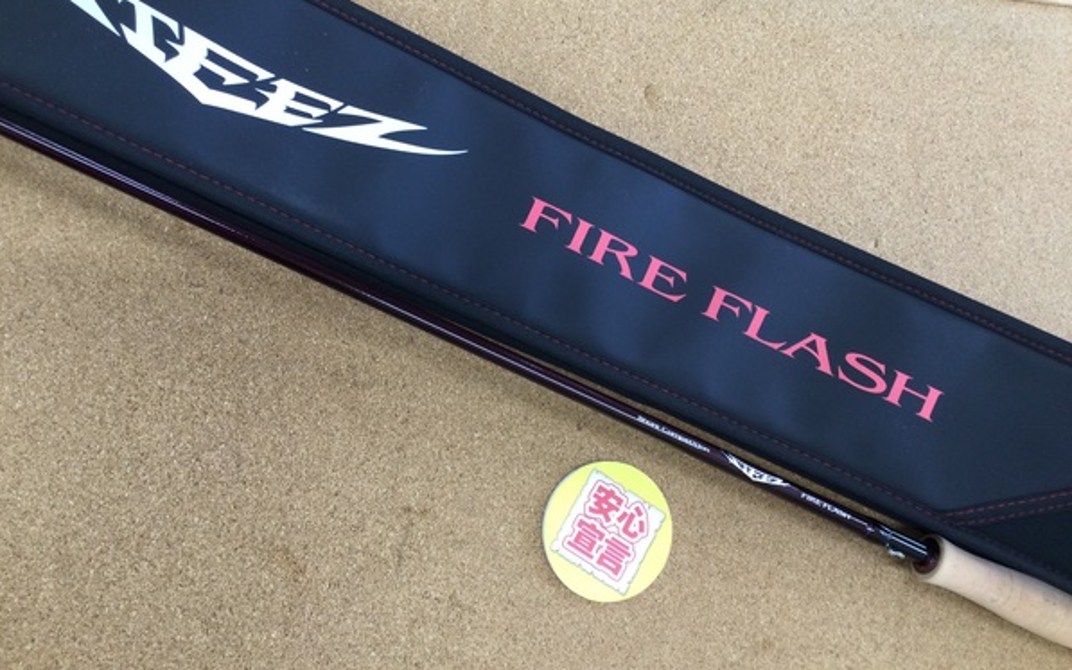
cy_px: 269
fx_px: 964
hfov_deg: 58.1
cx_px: 535
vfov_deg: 38.2
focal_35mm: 33
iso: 50
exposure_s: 1/30
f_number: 2.4
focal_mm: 3.3
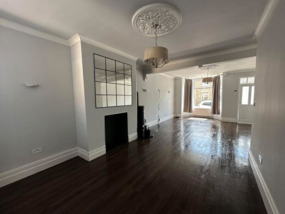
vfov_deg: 85.7
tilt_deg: -5.1
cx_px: 142
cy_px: 107
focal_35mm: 14
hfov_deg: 102.1
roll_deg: +0.7
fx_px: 115
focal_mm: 2.22
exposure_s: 1/99
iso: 80
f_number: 2.2
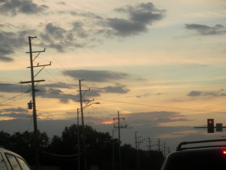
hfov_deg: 16.3
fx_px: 790
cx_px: 113
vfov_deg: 12.3
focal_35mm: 121
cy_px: 85
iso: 50
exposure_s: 1/114
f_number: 4
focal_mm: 18.4
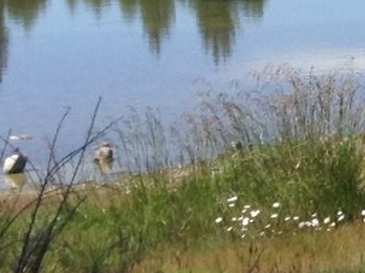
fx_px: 1958
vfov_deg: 7.9
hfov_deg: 9.9
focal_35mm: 186
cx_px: 721
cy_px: -87
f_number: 2.4
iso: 32
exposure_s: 1/1054
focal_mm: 3.3
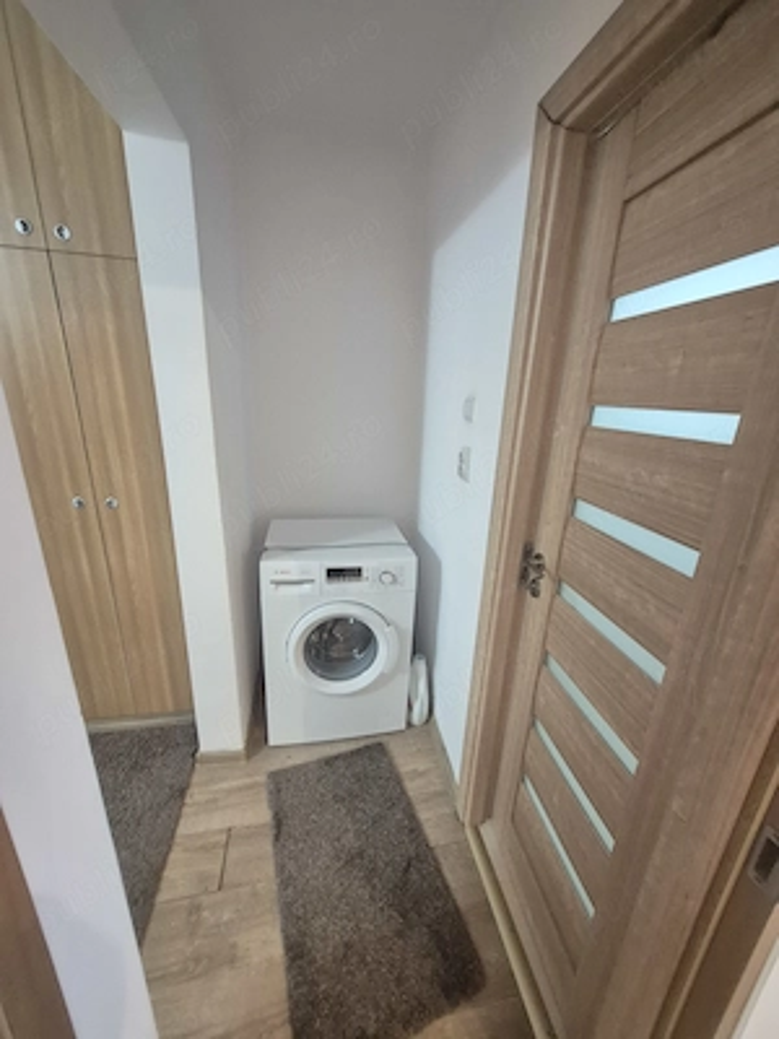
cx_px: 390
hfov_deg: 89.9
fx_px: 390
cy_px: 520
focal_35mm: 13
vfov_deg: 106.2
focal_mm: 1.74
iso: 1250
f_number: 2.2
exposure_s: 1/33
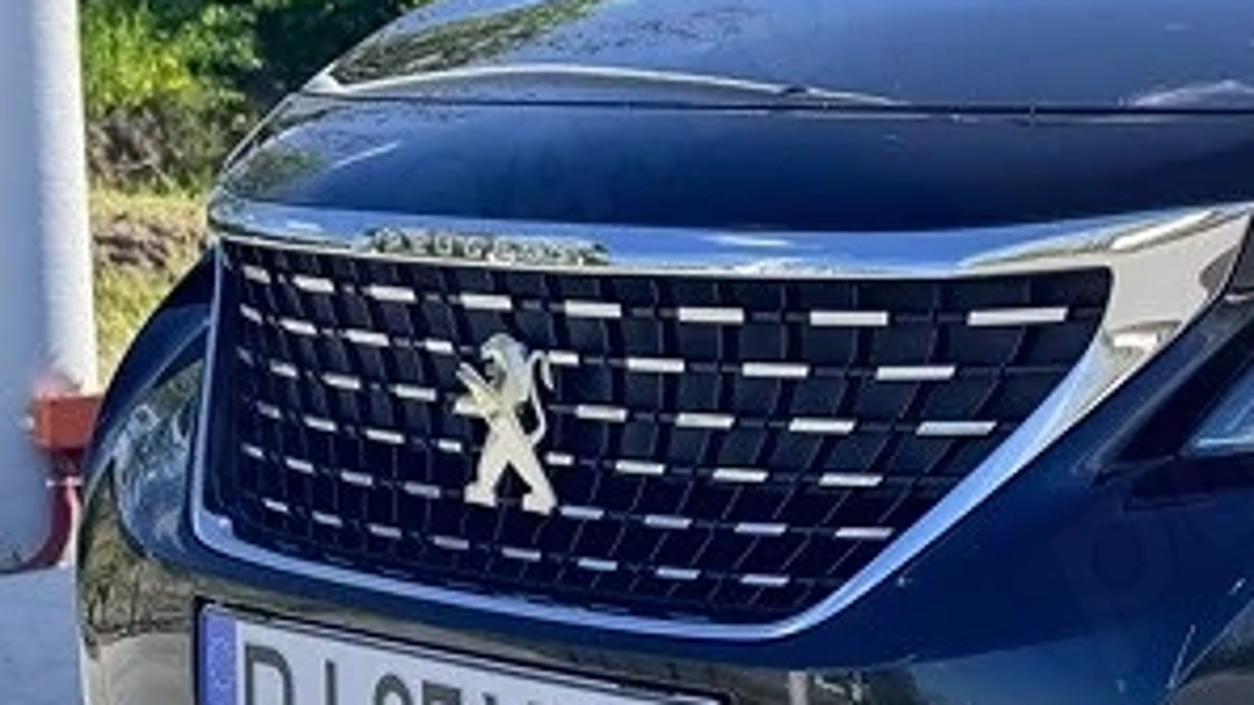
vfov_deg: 13.7
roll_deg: -1.0
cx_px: 1773
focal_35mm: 88
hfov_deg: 21.2
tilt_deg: -3.9
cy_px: 321
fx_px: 2926
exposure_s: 1/2833
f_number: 1.78
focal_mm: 6.76
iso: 80
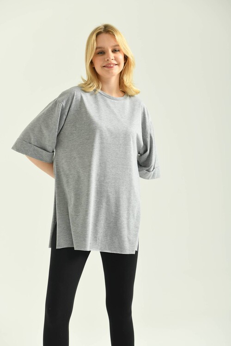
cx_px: 116
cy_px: 173
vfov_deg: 27.0
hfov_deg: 18.2
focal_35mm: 75
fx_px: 722
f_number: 5.6
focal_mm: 75
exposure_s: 1/160
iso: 125
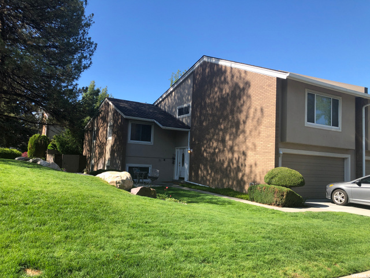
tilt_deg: +5.4
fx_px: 299
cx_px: 185
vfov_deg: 49.7
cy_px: 139
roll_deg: -2.5
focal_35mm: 28
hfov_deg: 63.4
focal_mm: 3.99
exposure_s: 1/923
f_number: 1.8
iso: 20
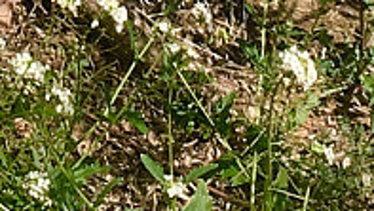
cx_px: -159
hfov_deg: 8.2
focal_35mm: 257
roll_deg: -1.1
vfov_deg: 4.3
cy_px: -679
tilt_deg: -13.8
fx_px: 2550
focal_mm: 4.15
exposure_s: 1/1603
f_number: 2.2
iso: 25
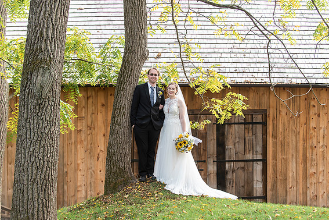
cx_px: 171
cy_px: 112
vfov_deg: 16.7
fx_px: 749
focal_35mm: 82
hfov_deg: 24.8
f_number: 3.5
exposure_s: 1/250
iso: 400
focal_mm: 75
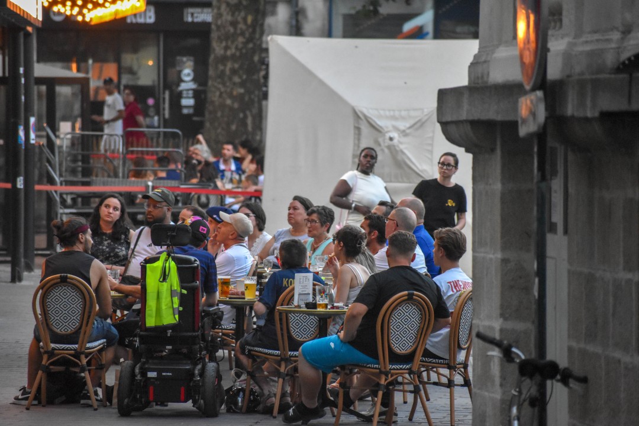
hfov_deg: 6.2
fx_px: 5857
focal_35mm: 330
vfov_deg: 4.2
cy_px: 213
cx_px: 320
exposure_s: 1/250
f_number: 5.6
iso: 3200
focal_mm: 220
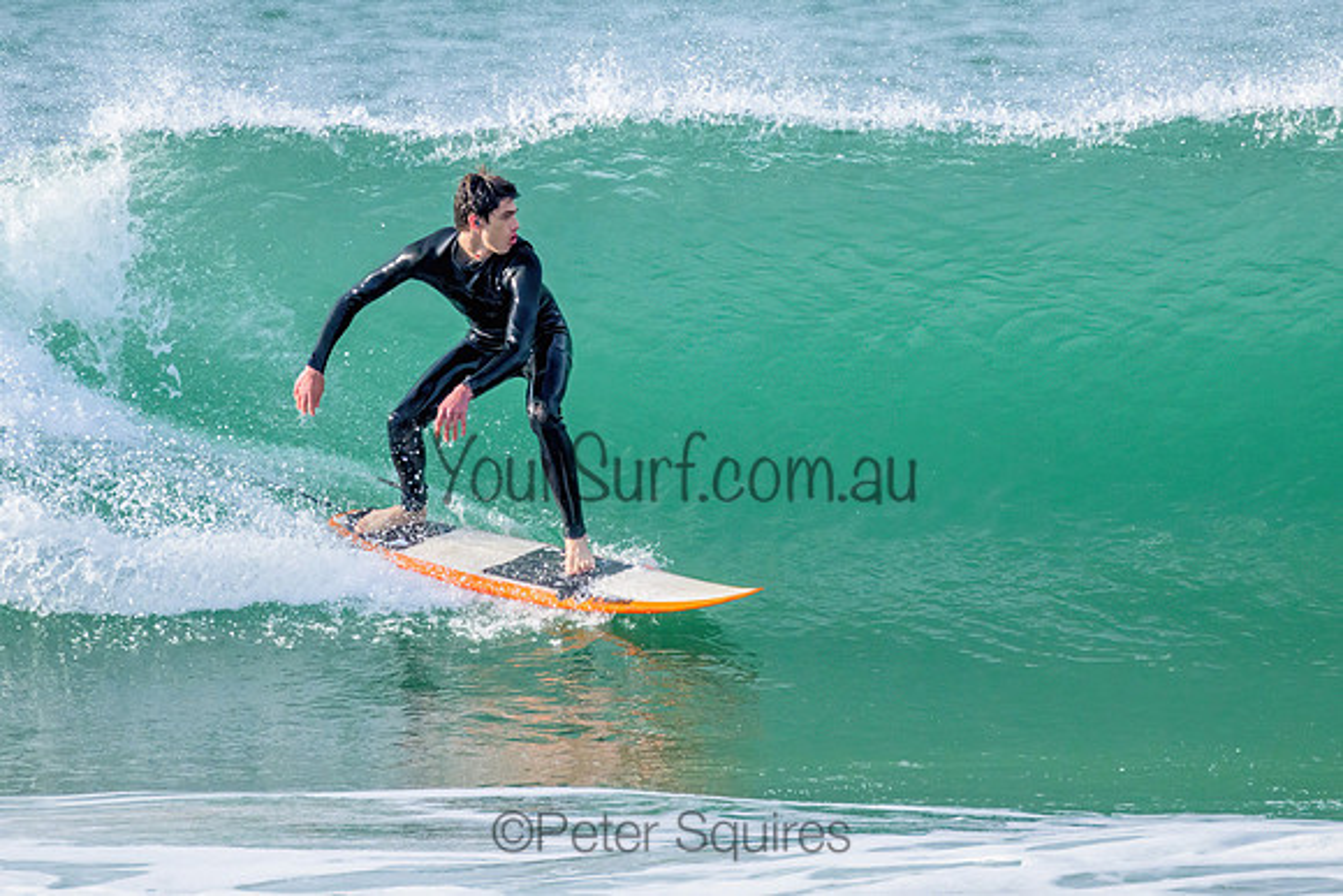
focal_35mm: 1101
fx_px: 41073
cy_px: 338
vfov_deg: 1.2
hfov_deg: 1.9
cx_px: 708
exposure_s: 1/1600
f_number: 11
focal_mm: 800
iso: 2500
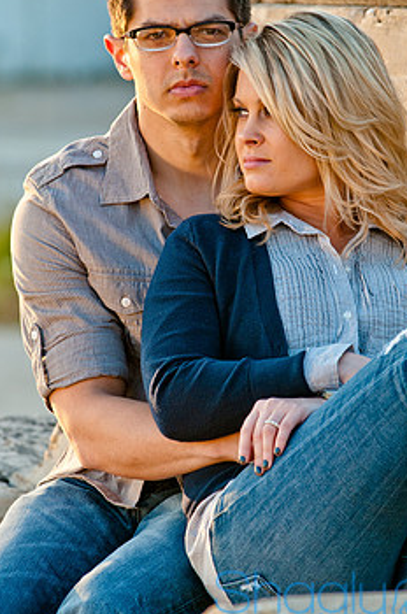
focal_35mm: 386
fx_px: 6571
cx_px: 229
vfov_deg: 5.3
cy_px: 286
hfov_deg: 3.5
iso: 400
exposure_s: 1/250
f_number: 5.6
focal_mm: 200
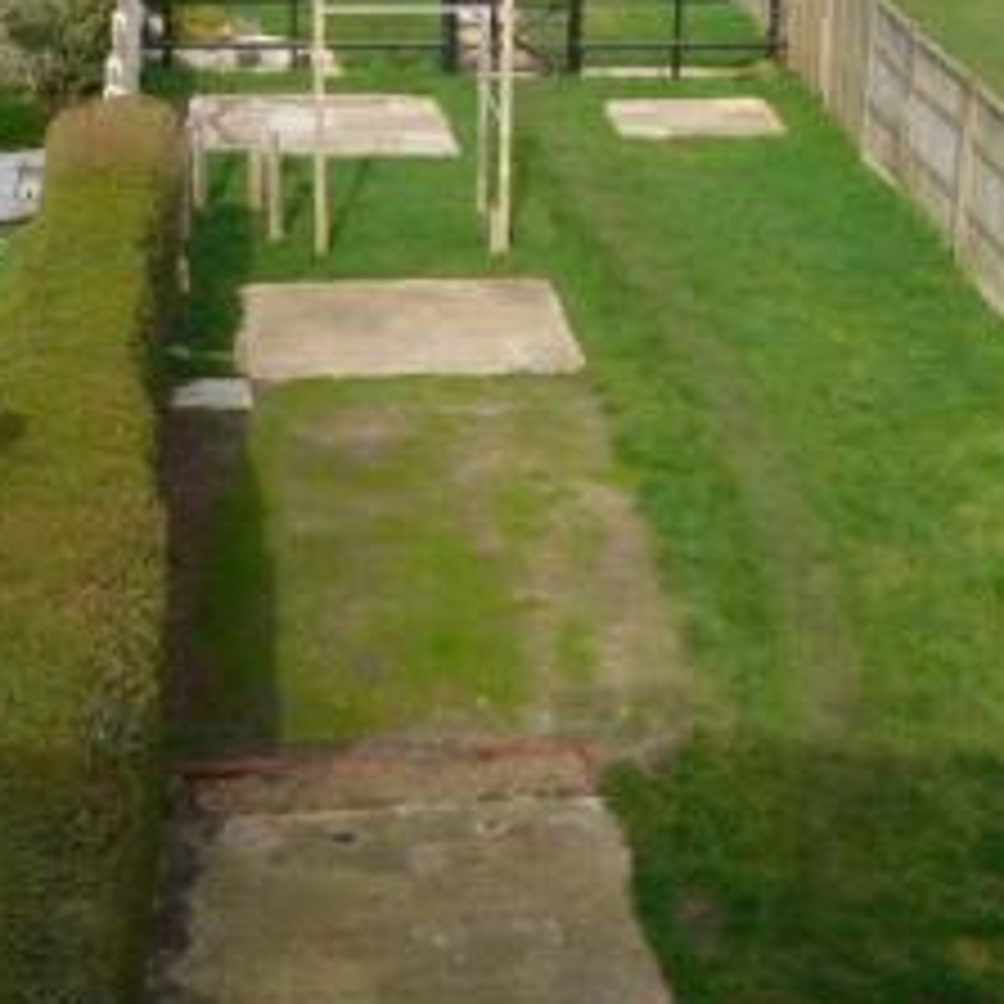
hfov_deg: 20.9
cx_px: 493
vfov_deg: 20.9
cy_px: 389
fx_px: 2724
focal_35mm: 83
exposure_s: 1/640
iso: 125
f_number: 3.5
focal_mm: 6.3
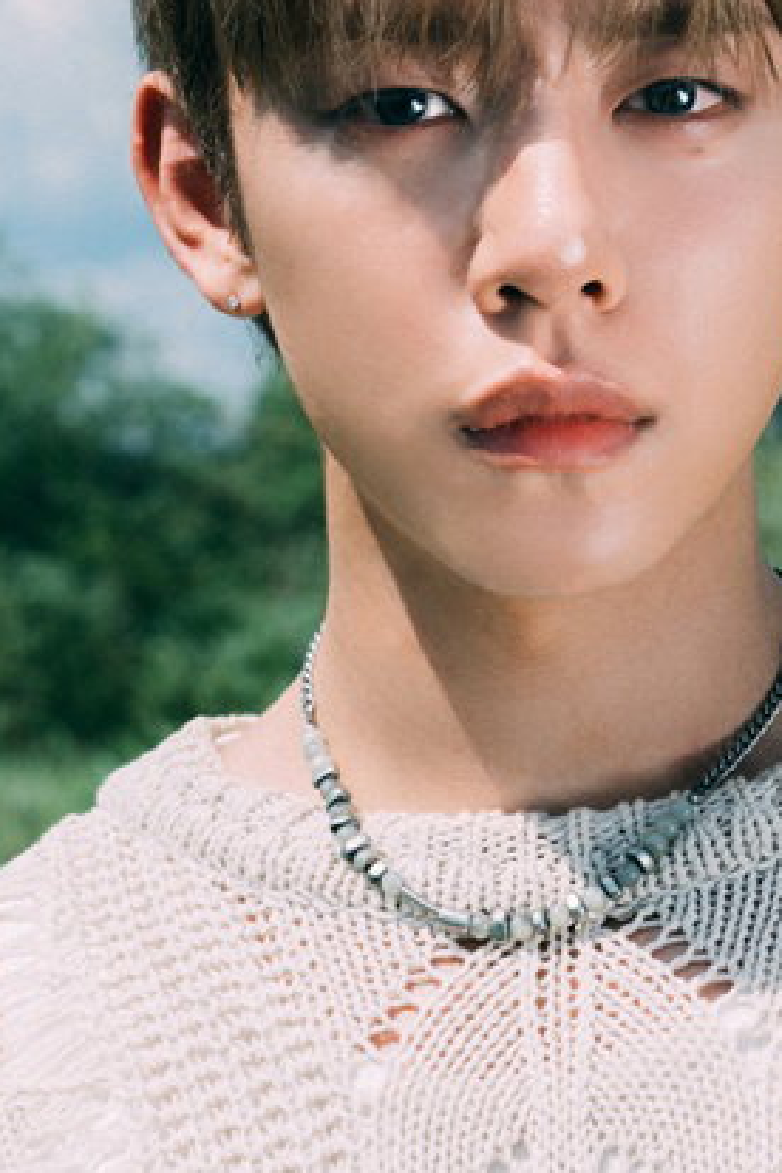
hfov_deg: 8.1
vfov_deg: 12.2
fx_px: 5506
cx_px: 577
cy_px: 688
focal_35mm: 169
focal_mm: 70
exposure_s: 1/320
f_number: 10
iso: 100
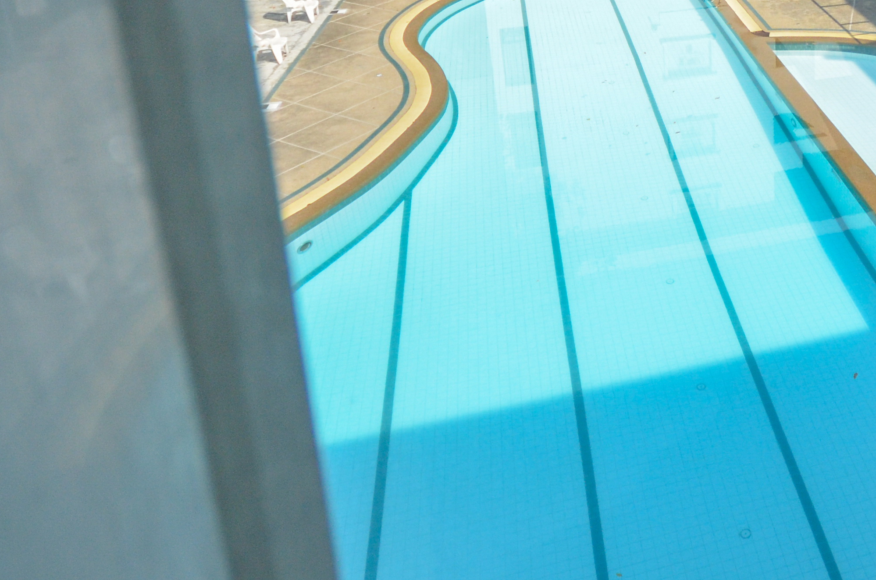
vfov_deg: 33.2
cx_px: 783
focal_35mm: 37
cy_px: 18
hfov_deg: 47.0
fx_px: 898
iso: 800
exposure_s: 1/3200
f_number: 4
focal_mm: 10
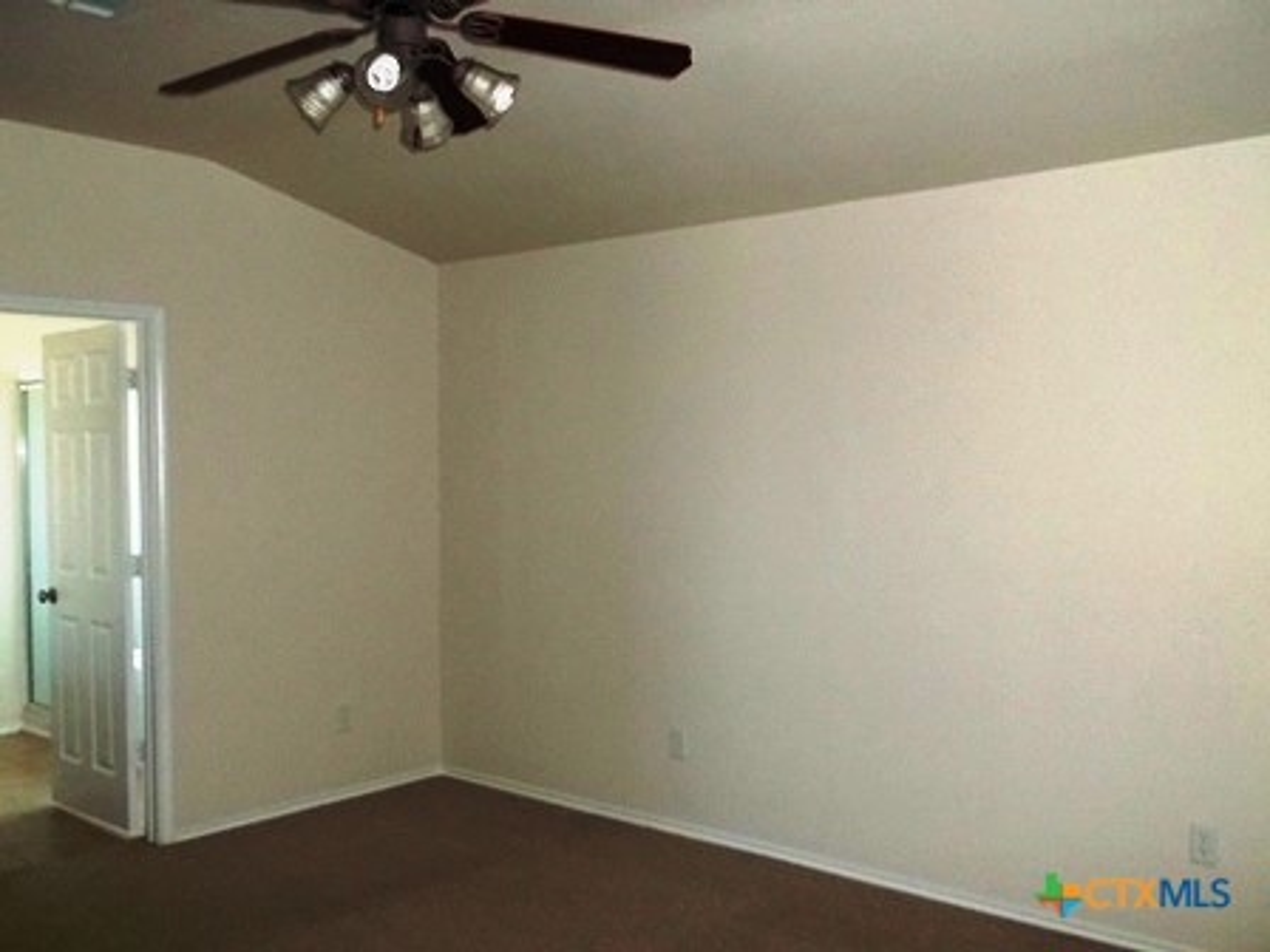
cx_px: 635
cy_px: 476
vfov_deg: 42.9
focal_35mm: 33
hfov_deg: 55.4
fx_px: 1211
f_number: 3.3
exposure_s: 1/30
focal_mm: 5.9
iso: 320
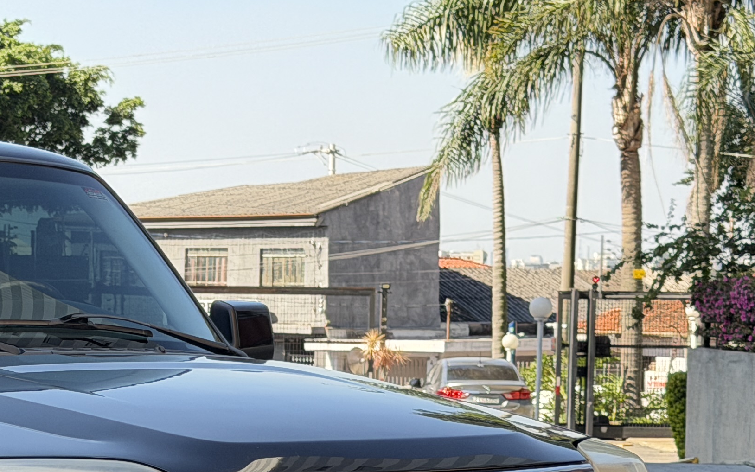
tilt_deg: -3.8
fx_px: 2593
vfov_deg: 10.3
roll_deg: -0.2
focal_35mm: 126
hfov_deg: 16.1
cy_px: 456
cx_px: -47
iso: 80
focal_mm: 6.76
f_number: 1.78
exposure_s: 1/1167
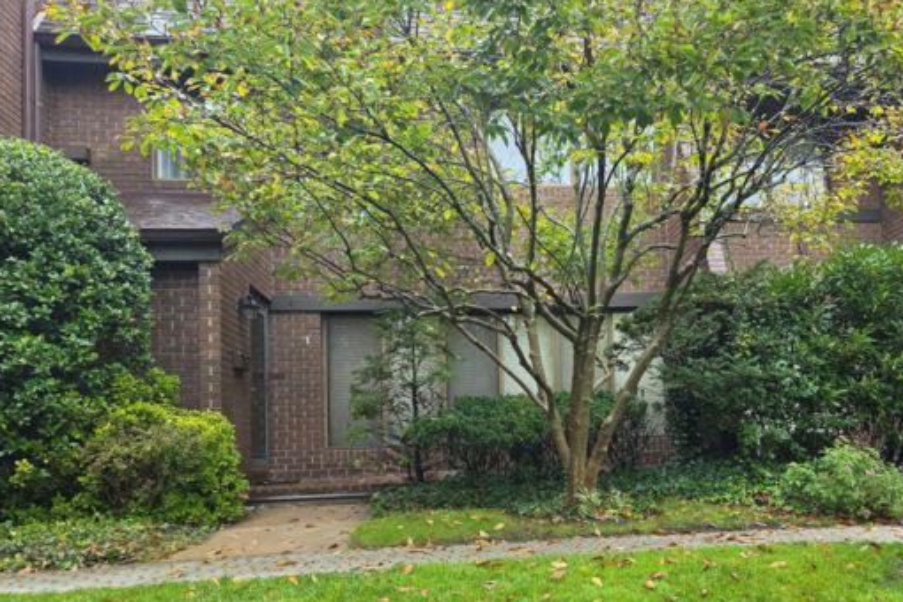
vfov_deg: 43.1
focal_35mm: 30
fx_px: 752
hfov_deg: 61.1
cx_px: 561
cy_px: 391
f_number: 1.8
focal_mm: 5.4
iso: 320
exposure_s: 1/120
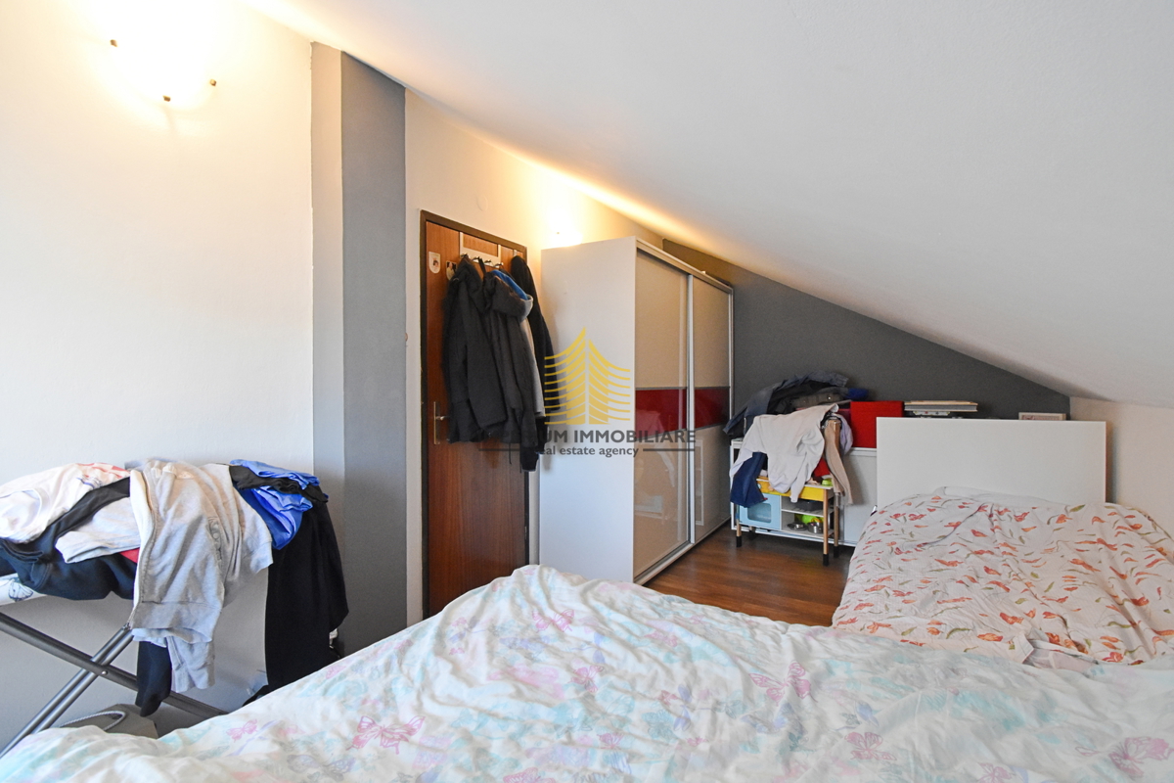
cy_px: 392
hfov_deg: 100.4
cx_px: 587
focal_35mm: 15
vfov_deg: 77.3
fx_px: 489
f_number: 6.3
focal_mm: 10
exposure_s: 1/30
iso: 2500
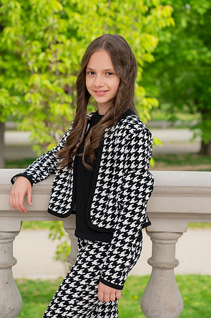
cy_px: 159
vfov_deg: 28.5
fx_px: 625
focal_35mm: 71
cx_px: 106
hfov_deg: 19.2
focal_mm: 70
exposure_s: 1/400
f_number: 4.5
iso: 400
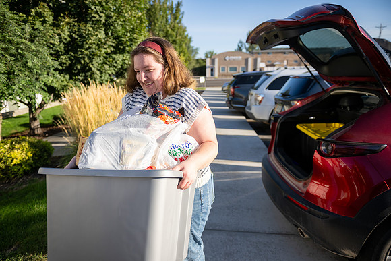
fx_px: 261
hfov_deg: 73.7
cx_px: 196
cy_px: 130
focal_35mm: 24
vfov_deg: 53.2
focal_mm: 24
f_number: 2.8
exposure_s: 1/2500
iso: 200
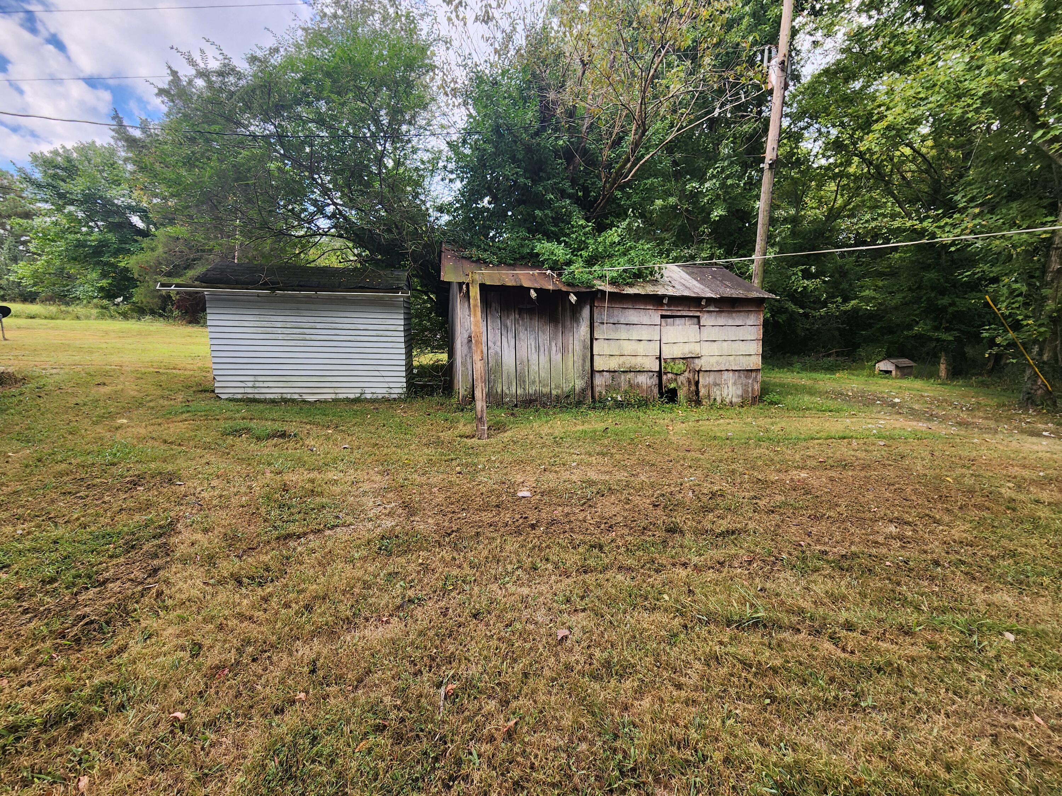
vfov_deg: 89.9
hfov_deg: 106.2
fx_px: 399
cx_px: 531
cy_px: 398
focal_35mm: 13
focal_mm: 2.2
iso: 50
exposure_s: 1/237
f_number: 2.2
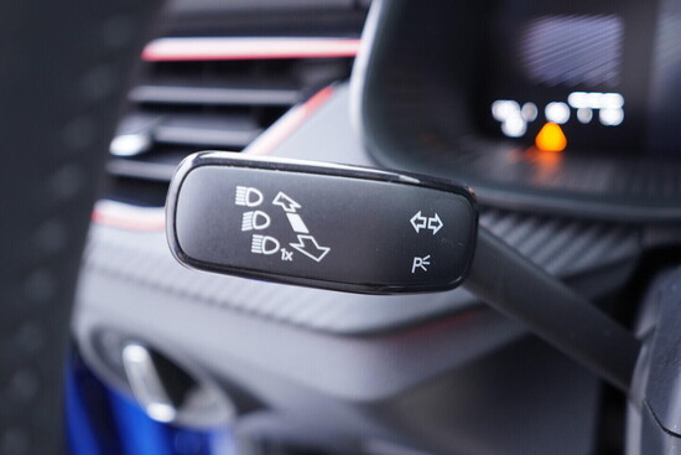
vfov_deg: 36.9
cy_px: 228
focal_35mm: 36
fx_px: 681
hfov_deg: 53.1
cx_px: 340
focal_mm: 24
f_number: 2.8
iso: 500
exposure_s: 1/40
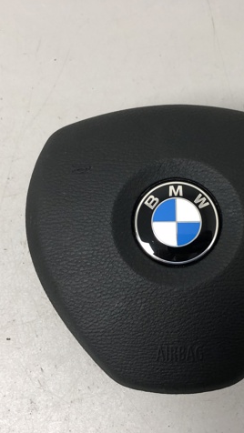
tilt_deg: -70.8
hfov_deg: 28.9
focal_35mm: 41
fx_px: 471
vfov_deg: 49.4
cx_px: 158
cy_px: 217
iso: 40
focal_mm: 4
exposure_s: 1/17
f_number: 1.8
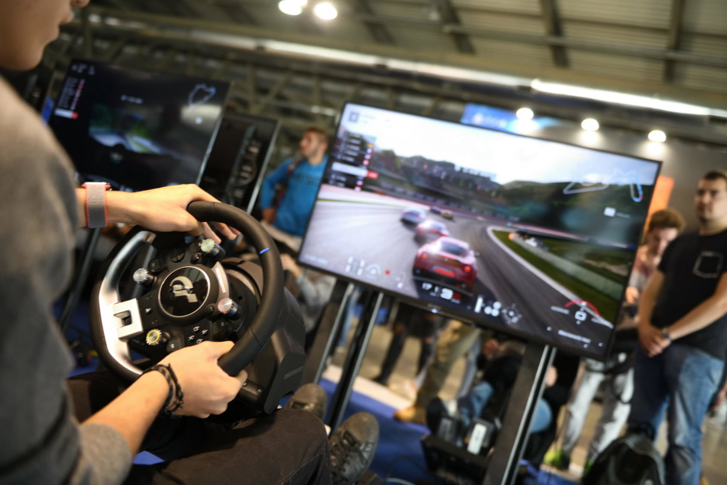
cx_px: 364
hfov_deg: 58.7
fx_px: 646
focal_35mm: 32
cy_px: 242
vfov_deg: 41.1
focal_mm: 32
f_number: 2.8
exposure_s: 1/60
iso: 800
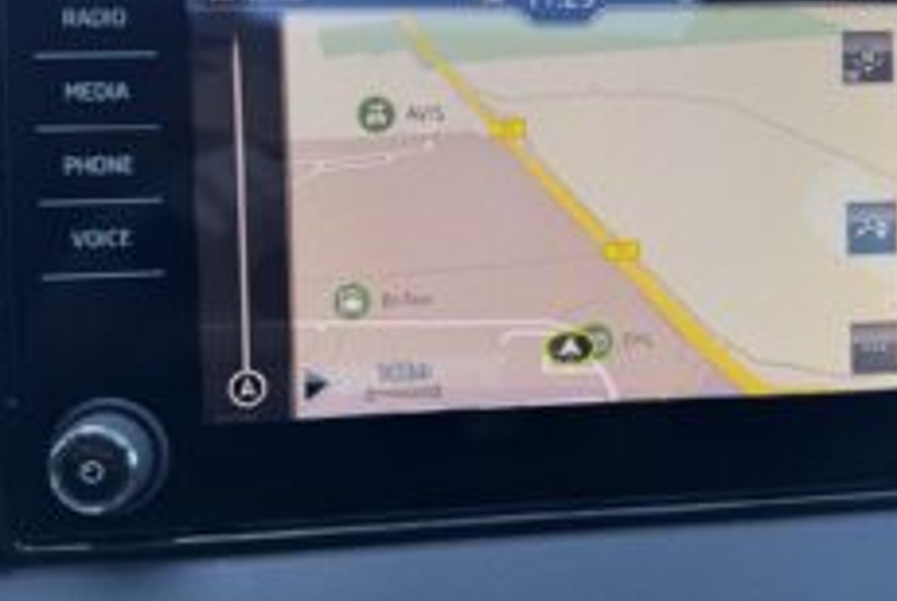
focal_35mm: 39
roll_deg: +0.8
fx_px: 973
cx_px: 495
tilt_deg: -21.6
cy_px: 203
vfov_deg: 34.0
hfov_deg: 49.4
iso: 64
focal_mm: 6.76
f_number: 1.78
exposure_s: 1/159
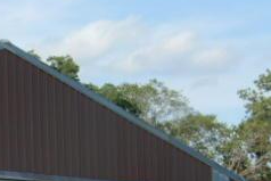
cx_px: -47
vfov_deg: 6.3
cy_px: 257
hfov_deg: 9.4
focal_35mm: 215
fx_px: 1619
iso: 80
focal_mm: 13.7
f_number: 4.5
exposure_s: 1/400
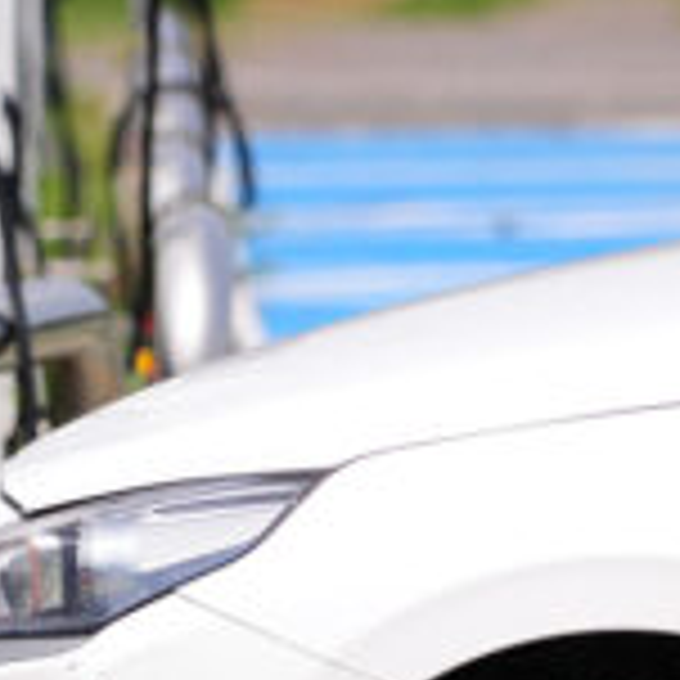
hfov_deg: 2.8
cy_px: 372
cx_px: 428
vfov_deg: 2.8
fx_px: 13713
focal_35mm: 617
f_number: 4
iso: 500
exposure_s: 1/8000
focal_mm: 135
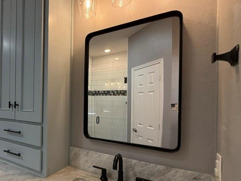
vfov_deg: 58.6
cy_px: 104
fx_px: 160
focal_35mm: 23
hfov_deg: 68.0
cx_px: 53
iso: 250
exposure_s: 1/120
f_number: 2.2
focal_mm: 2.22
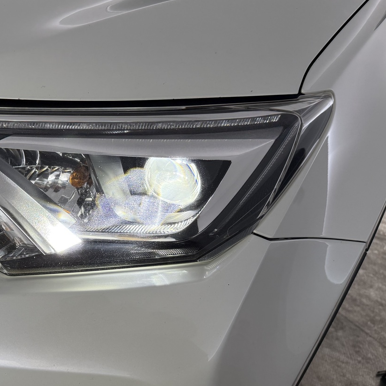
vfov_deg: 44.9
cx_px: 72
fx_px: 467
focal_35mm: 37
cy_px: 188
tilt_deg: -28.1
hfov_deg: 42.7
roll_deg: -7.3
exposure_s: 1/237
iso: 125
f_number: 1.78
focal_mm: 6.76
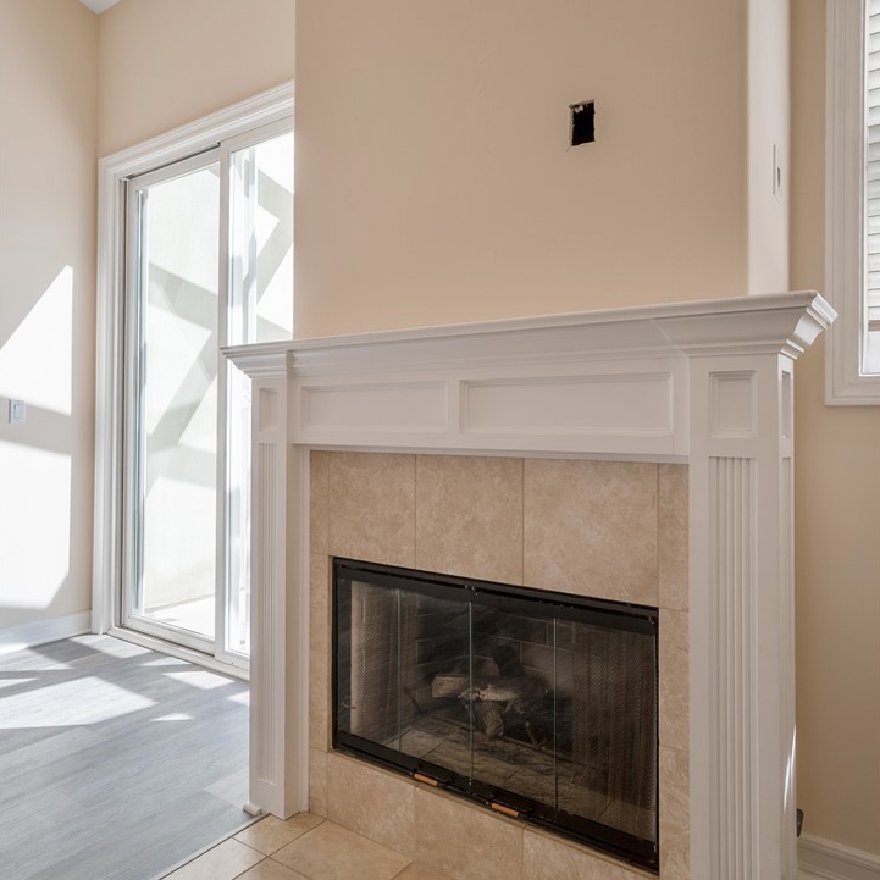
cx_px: 439
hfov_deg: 67.3
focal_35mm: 23
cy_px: 369
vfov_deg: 66.8
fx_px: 662
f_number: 8
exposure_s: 1/320
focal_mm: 18
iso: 125
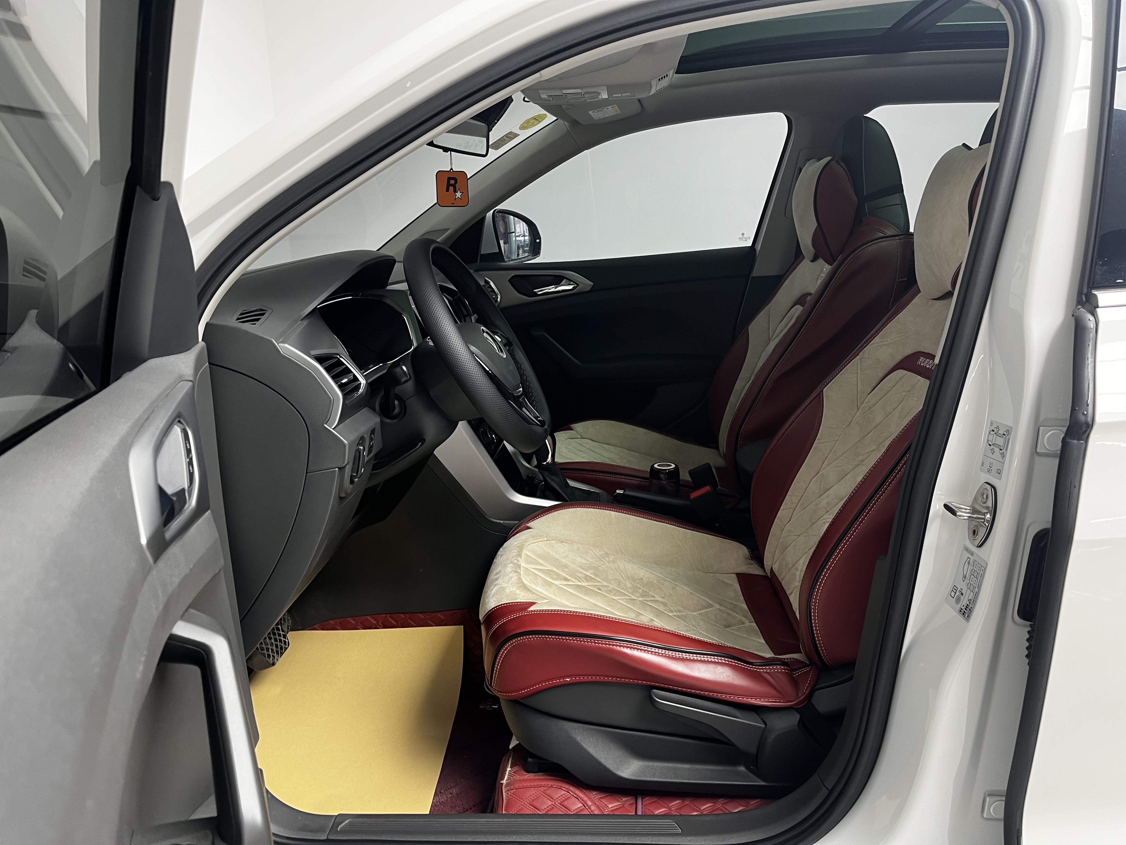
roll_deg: +0.9
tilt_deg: -15.8
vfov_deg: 53.1
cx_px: 563
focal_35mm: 26
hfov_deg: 67.3
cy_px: 422
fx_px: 846
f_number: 1.6
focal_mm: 5.1
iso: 100
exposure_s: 1/50
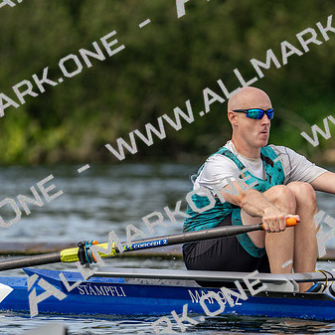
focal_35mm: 613
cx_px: 229
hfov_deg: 2.9
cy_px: 164
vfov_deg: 2.9
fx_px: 6712
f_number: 6.3
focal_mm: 419
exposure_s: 1/1600
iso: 500
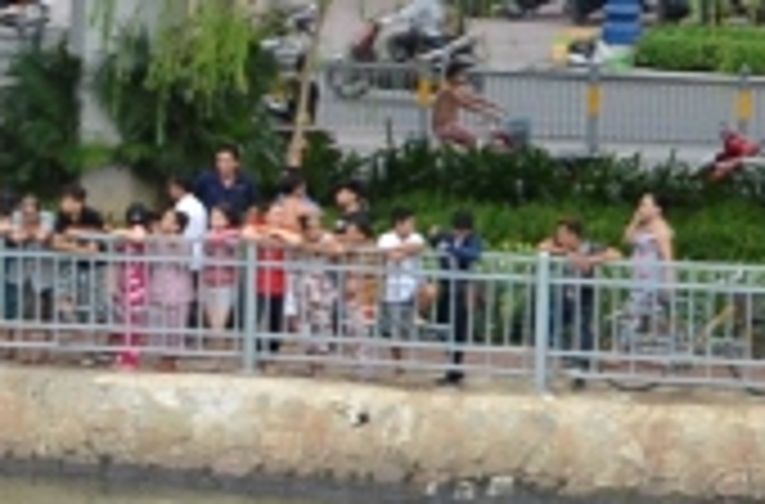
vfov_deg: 3.8
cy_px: 68
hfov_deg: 5.4
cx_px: -1436
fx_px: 7664
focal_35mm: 362
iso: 800
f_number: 4.5
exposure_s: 1/100
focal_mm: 40
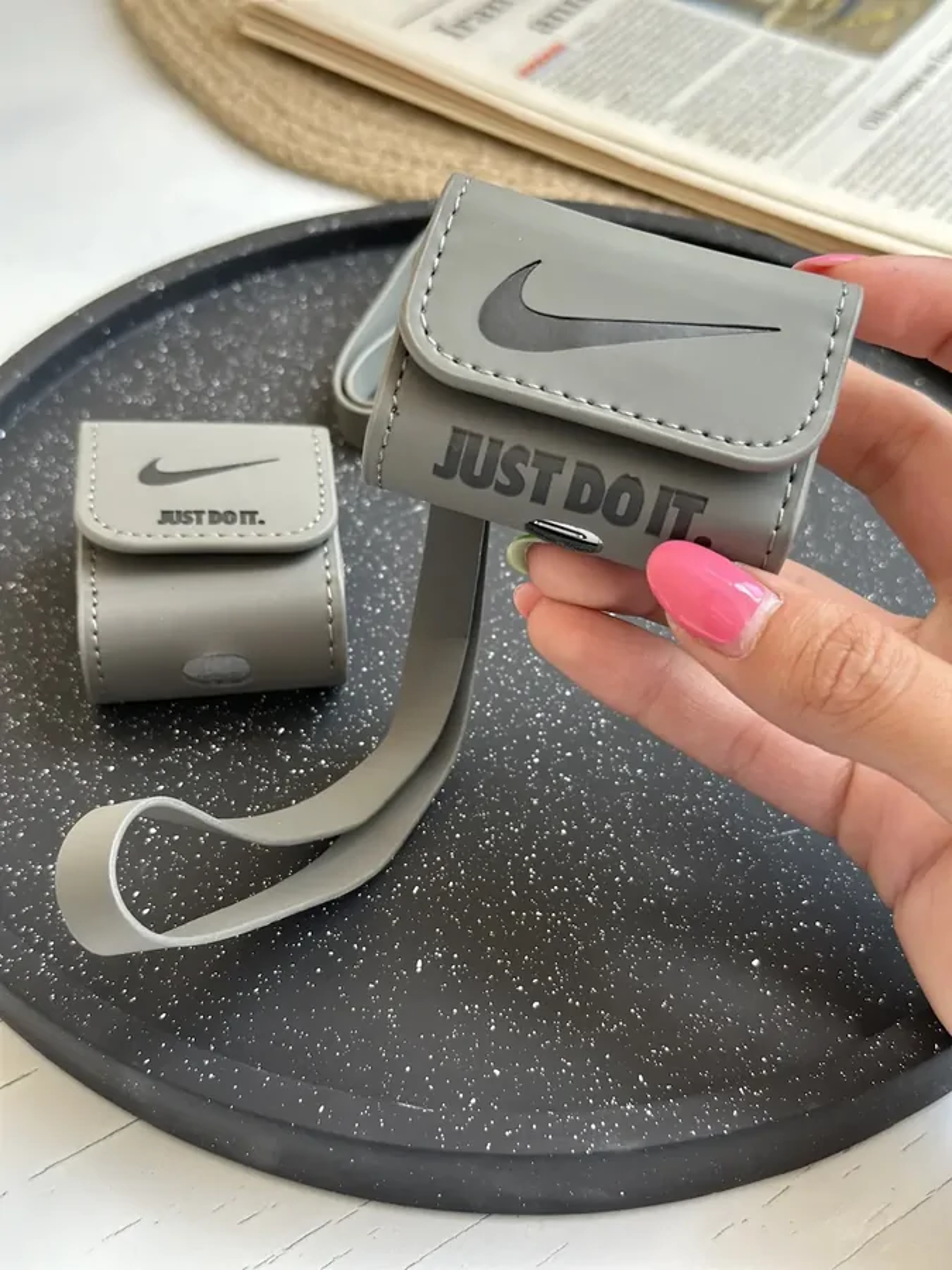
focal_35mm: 48
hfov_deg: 30.3
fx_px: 1760
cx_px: 476
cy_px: 635
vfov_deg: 39.7
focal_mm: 6.86
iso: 80
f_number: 1.78
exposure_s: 1/300
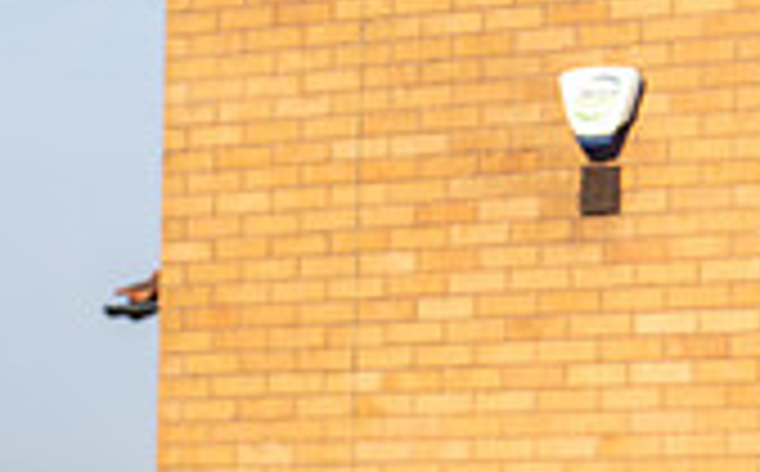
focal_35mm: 204
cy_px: 836
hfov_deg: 10.3
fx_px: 4218
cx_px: 315
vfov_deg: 6.3
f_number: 4
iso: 200
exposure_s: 1/1000
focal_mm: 75
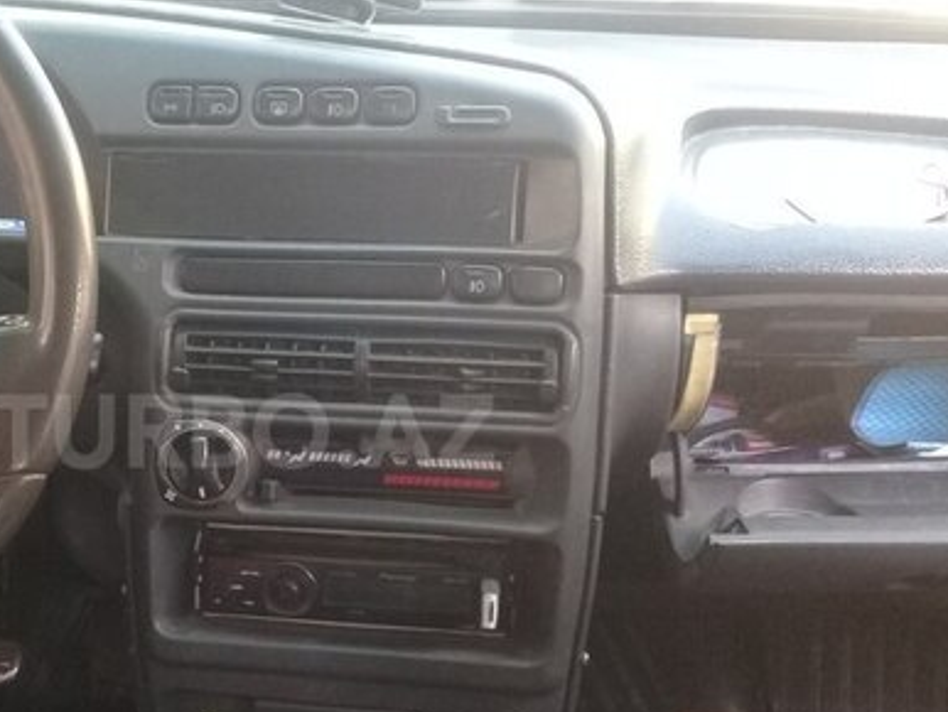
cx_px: 243
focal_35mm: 53
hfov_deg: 35.4
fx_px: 1452
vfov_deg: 27.5
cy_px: 431
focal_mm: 3.3
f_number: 2.2
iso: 125
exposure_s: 1/33
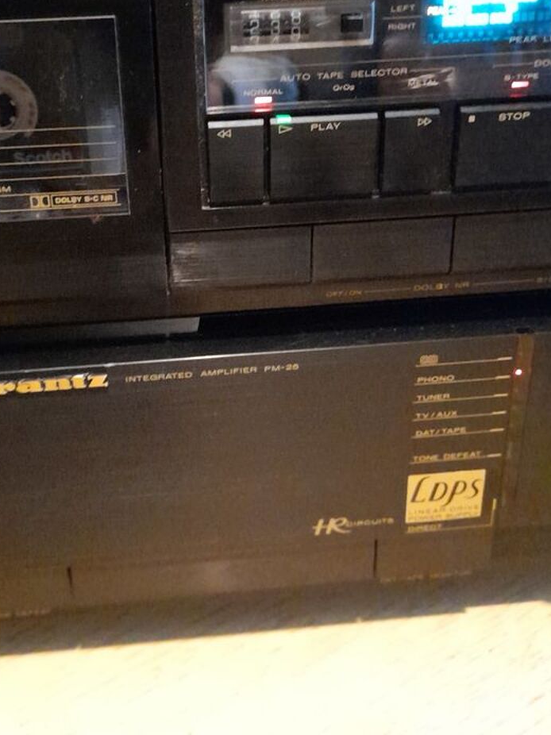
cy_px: 261
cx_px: 195
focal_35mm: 36
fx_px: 764
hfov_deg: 39.3
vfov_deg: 50.7
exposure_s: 1/17
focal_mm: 4.6
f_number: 2
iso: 1600
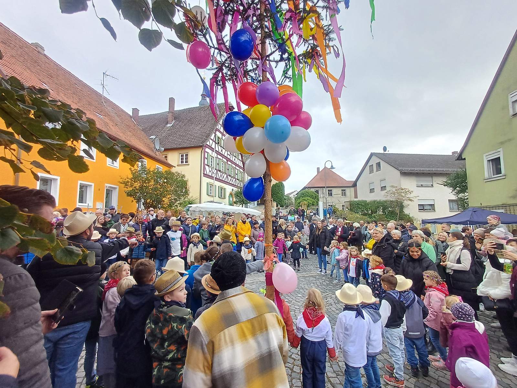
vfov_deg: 78.1
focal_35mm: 16
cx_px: 258
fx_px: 239
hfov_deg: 94.5
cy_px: 194
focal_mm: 1.64
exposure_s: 1/100
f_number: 2.2
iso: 80
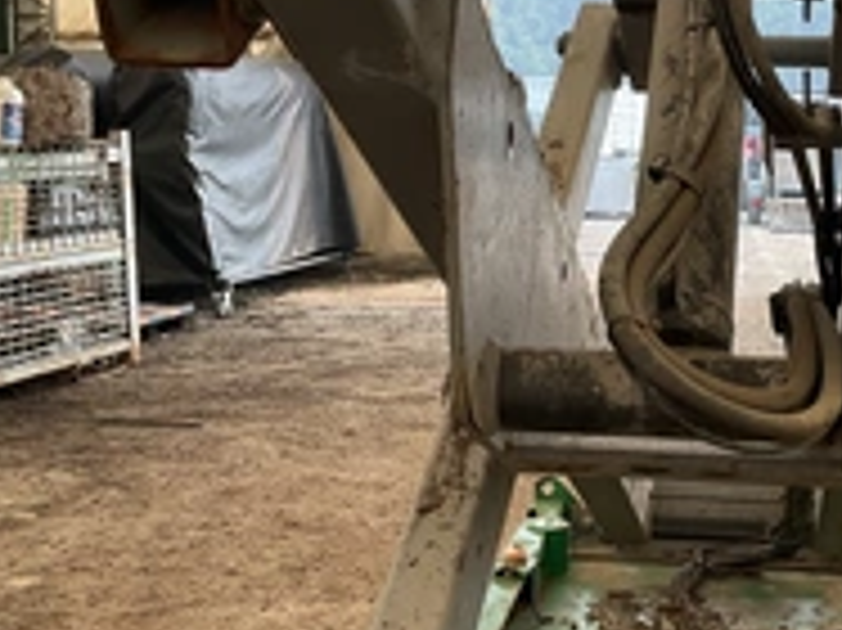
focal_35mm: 62
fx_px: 1507
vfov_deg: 23.6
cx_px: 662
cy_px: 324
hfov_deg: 30.5
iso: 20
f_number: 1.8
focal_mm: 3
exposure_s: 1/122
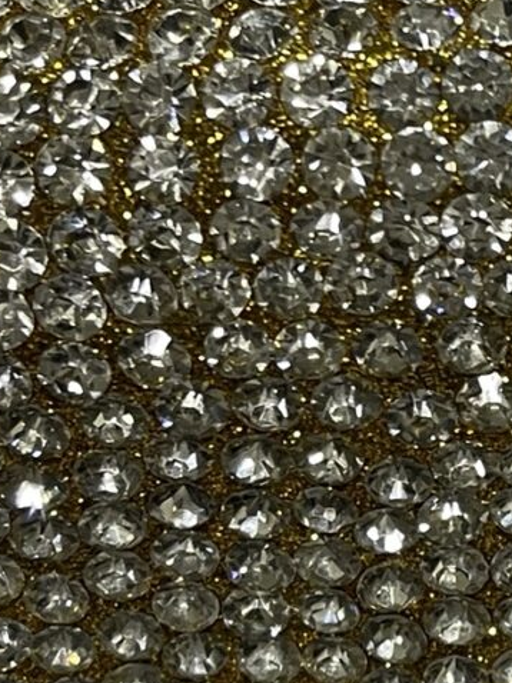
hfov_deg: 10.7
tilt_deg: -38.6
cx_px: 757
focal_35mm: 134
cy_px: 350
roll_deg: +1.1
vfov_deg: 14.7
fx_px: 2645
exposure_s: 1/50
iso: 100
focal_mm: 5.1
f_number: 1.6
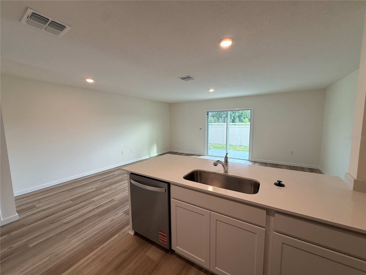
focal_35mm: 14
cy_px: 138
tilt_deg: -6.4
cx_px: 183
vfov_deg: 85.7
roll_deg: +0.7
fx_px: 148
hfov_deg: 102.1
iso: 80
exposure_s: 1/120
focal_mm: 2.22
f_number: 2.2
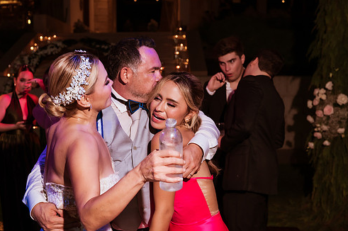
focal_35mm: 47
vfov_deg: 28.6
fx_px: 454
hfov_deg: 41.6
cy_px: 110
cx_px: 124
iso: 2000
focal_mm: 35
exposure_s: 1/250
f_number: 4.5
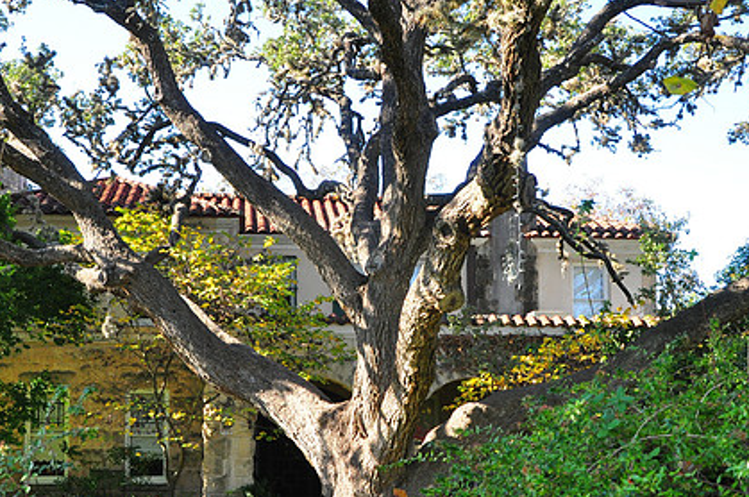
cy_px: 337
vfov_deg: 24.8
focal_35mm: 54
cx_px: 336
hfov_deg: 36.9
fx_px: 1122
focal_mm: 26
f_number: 7.1
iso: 800
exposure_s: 1/200
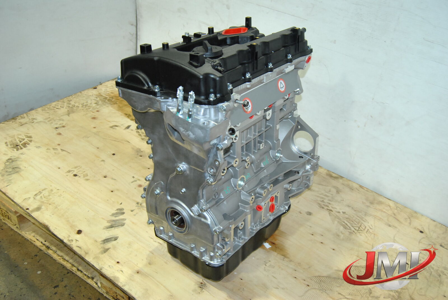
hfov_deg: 57.2
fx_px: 411
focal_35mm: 33
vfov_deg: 40.1
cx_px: 224
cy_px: 150
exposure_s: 1/200
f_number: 5.6
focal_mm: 22
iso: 800
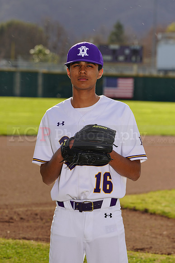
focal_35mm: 194
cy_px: 132
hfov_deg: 7.1
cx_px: 88
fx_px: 1414
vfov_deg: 10.6
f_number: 9
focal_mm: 194
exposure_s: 1/200
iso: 100
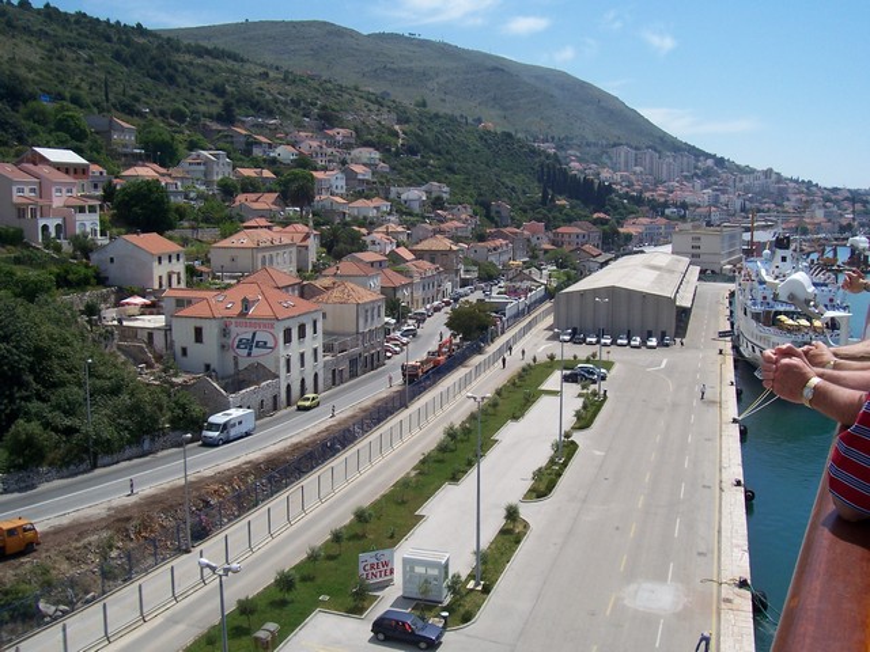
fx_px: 855
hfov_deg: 54.0
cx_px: 435
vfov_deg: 41.8
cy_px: 326
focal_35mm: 34
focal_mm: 5.6
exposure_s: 1/750
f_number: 5.6
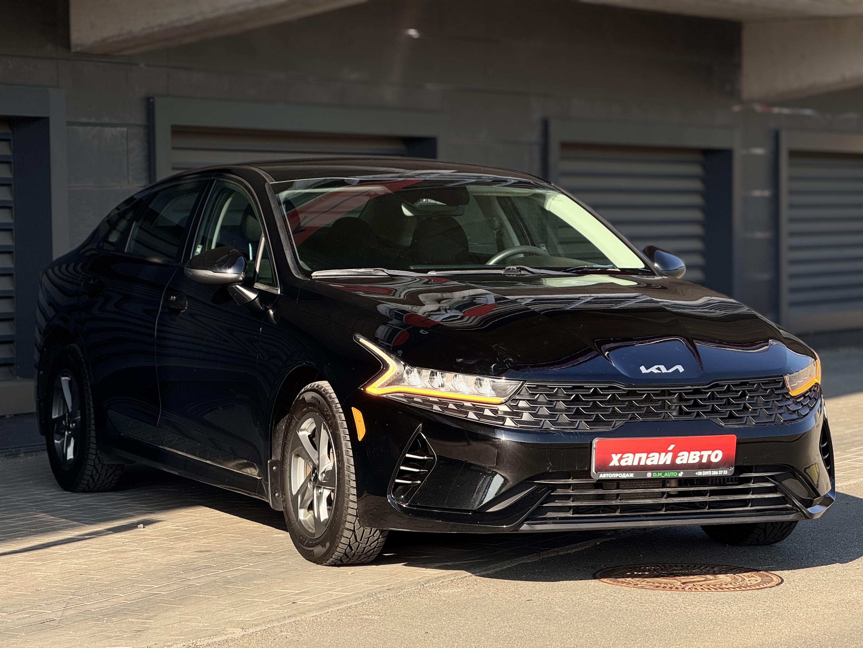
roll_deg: +0.8
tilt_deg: -1.3
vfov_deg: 12.3
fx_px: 2992
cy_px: 324
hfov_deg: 16.4
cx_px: 432
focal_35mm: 120
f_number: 2.8
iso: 50
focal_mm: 15.66
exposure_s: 1/397
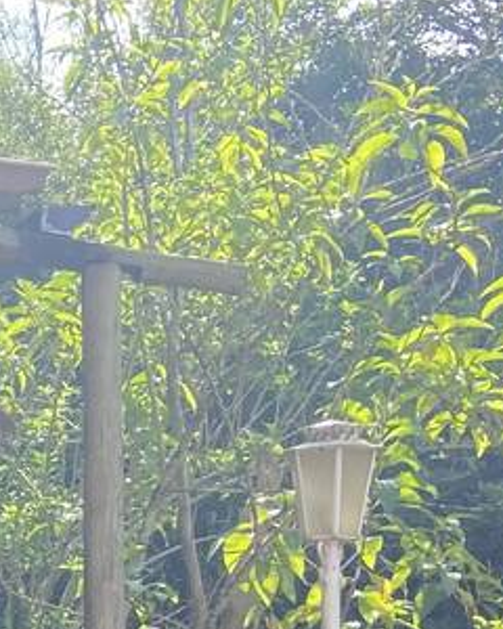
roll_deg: +0.7
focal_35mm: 122
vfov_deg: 14.8
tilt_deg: -1.1
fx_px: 2270
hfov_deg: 11.5
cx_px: -472
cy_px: 889
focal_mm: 4.25
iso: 32
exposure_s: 1/426
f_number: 1.8
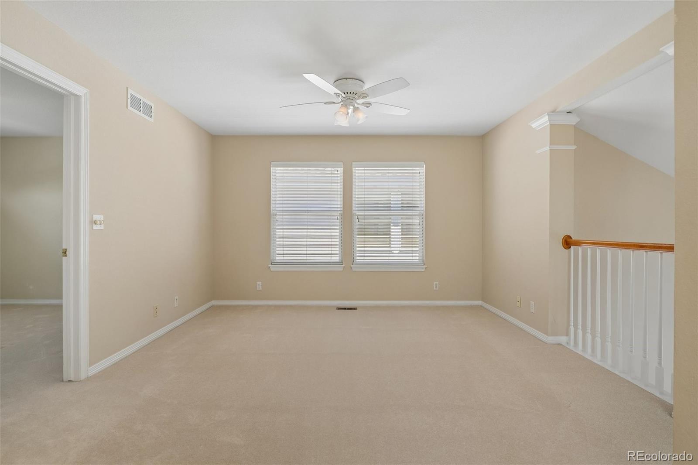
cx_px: 349
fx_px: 320
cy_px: 232
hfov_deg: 95.0
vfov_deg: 72.0
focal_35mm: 16
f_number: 8
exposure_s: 1/30
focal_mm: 11
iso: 125
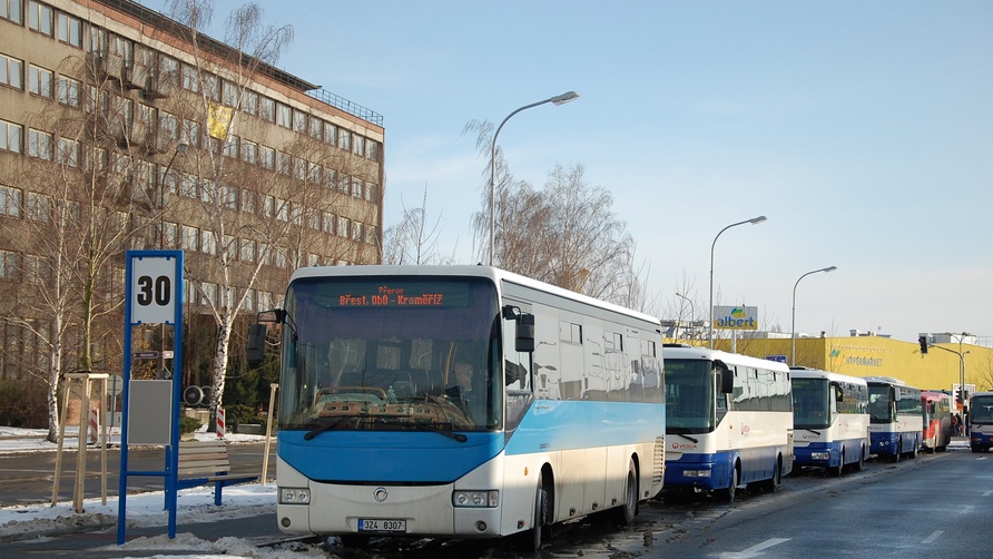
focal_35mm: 76
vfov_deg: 15.9
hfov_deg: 27.9
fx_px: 2001
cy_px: 315
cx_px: 495
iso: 220
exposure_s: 1/1000
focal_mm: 48
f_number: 5
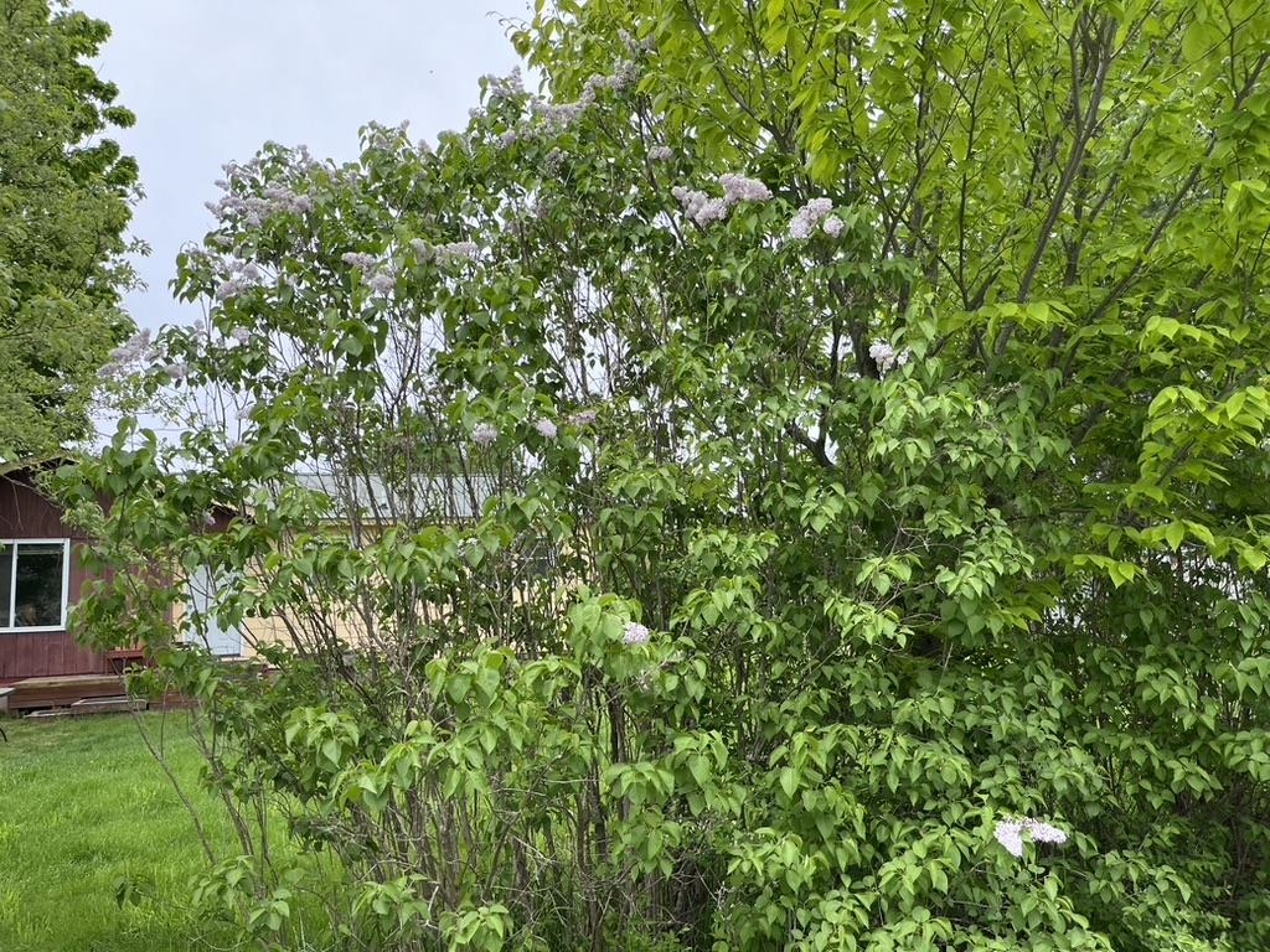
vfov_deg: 53.1
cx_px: 635
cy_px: 476
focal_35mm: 26
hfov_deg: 67.3
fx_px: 954
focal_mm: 5.1
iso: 50
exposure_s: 1/1117
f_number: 1.6
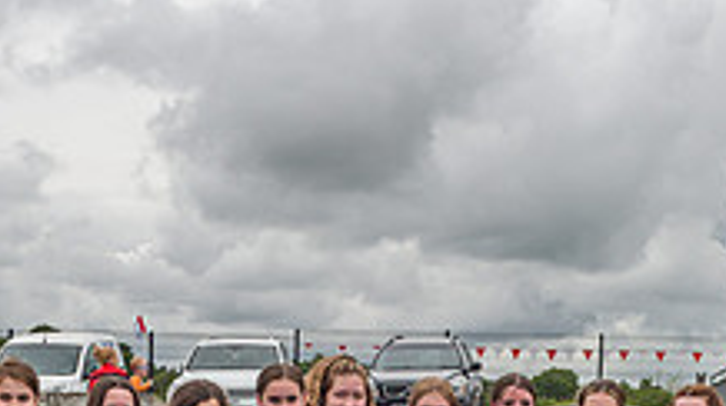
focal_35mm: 81
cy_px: 566
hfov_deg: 26.2
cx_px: 325
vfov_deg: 14.1
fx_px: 1557
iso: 110
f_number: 6.3
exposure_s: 1/100
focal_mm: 24
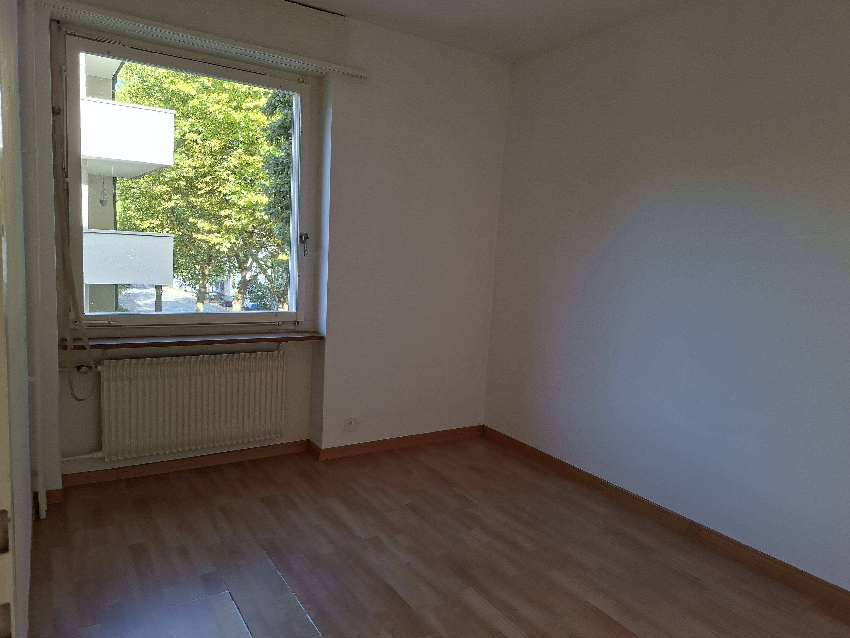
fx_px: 565
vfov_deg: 58.9
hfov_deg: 73.9
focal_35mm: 23
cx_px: 425
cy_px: 319
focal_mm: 5.54
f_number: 1.8
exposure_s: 1/115
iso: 40
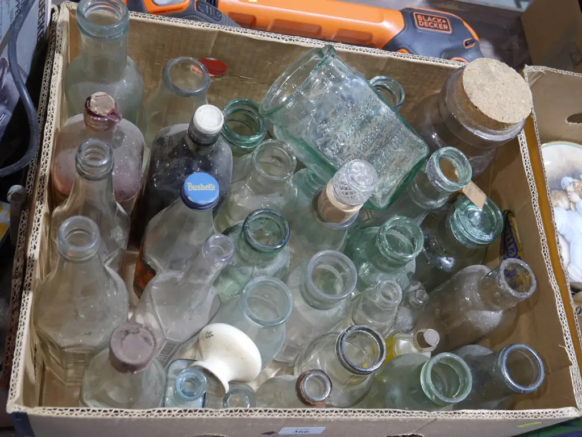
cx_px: 291
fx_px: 673
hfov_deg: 46.8
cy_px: 218
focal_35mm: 40
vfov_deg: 36.0
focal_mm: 20
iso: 640
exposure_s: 1/60
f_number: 4.4
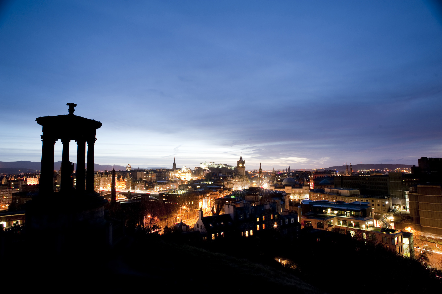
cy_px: 147
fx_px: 245
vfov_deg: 61.9
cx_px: 221
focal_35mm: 20
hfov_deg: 84.0
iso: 200
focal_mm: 20
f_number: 11
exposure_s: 10
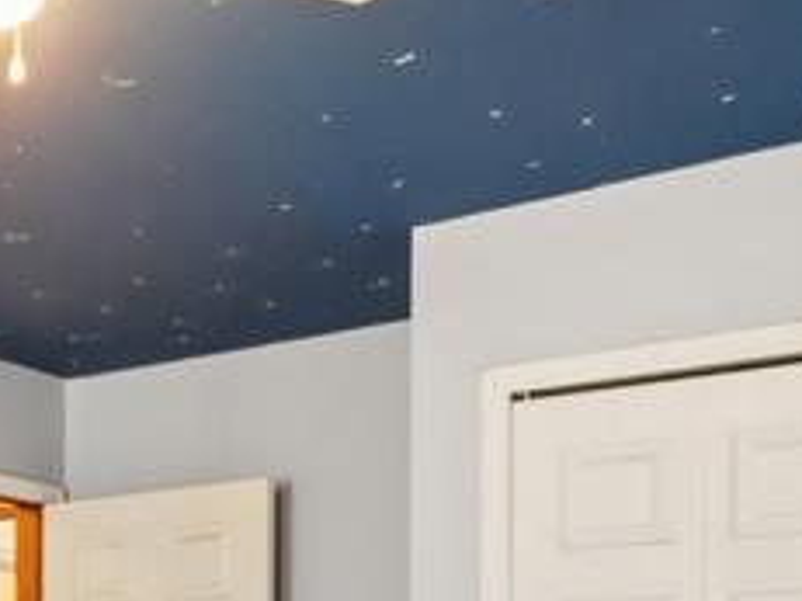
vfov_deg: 21.0
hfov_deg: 27.5
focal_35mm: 64
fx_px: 1482
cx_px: -94
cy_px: 761
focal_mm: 10
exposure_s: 1/4
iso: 400
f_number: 8
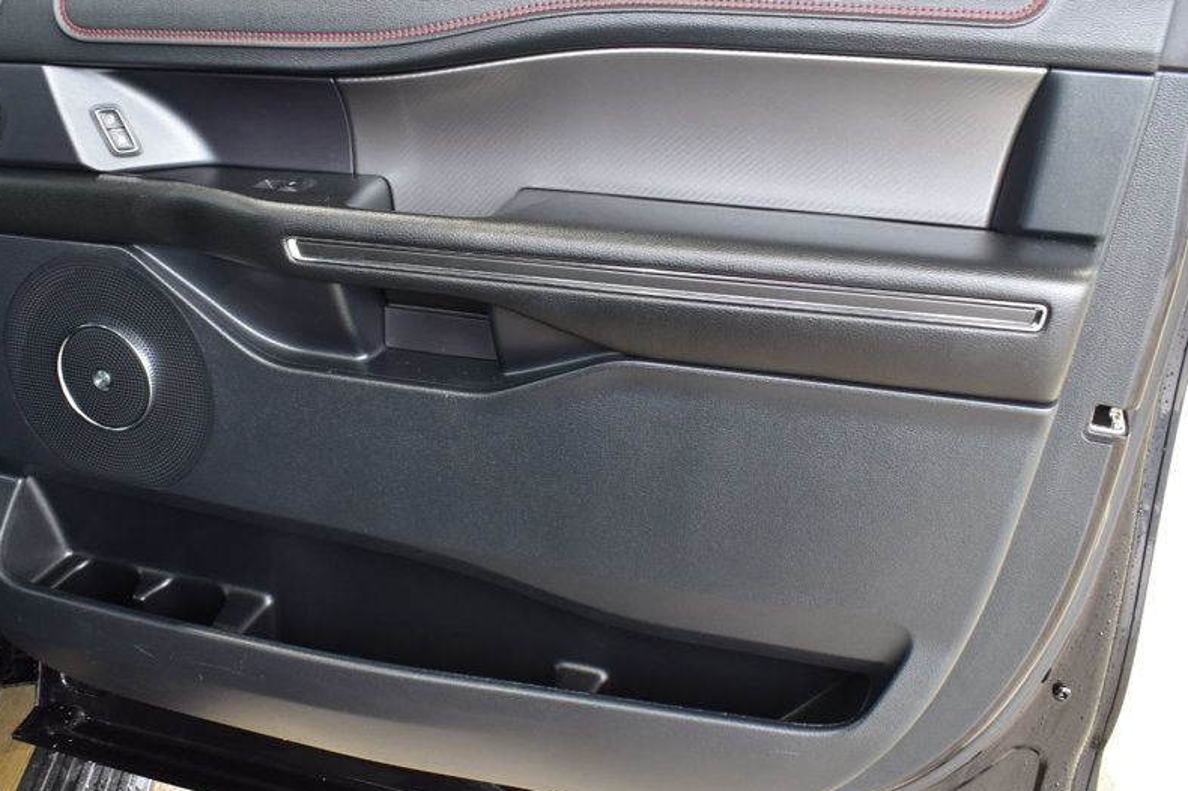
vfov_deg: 37.8
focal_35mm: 35
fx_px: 1154
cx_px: 531
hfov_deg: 54.3
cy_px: 383
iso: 500
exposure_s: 1/15
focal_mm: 18
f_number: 6.3
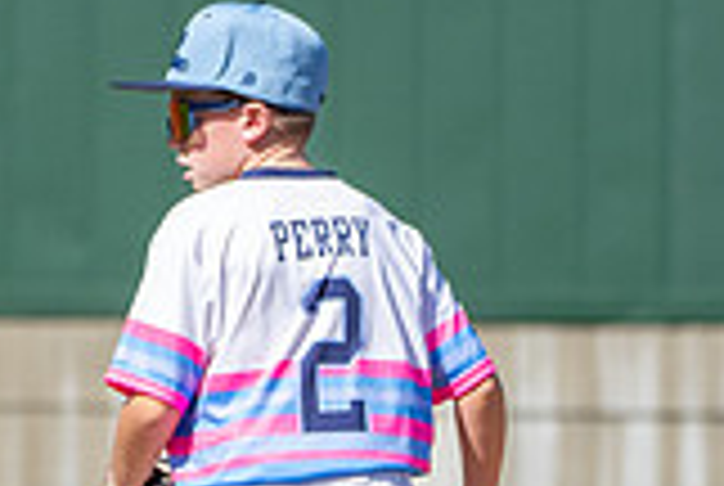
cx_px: -623
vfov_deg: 1.2
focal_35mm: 1109
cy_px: 567
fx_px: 22344
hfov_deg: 1.9
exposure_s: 1/4000
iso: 800
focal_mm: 212
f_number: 5.6
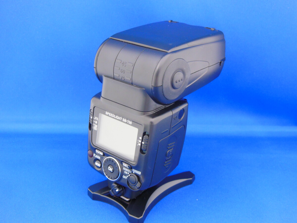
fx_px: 386
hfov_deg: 42.1
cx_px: 148
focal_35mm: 45
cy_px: 112
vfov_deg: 32.2
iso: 400
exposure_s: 1/6
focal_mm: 8
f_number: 4.4
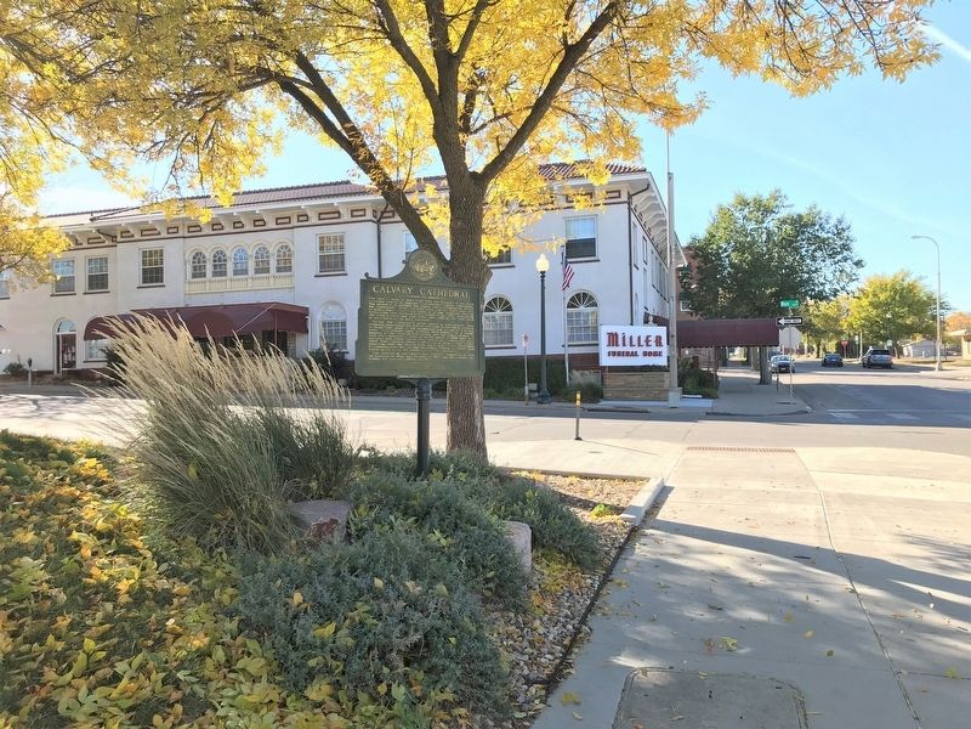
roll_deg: +1.0
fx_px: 785
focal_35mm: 28
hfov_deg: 63.4
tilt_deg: +1.0
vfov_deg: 49.7
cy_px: 364
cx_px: 486
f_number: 1.8
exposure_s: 1/606
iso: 20
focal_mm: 3.99
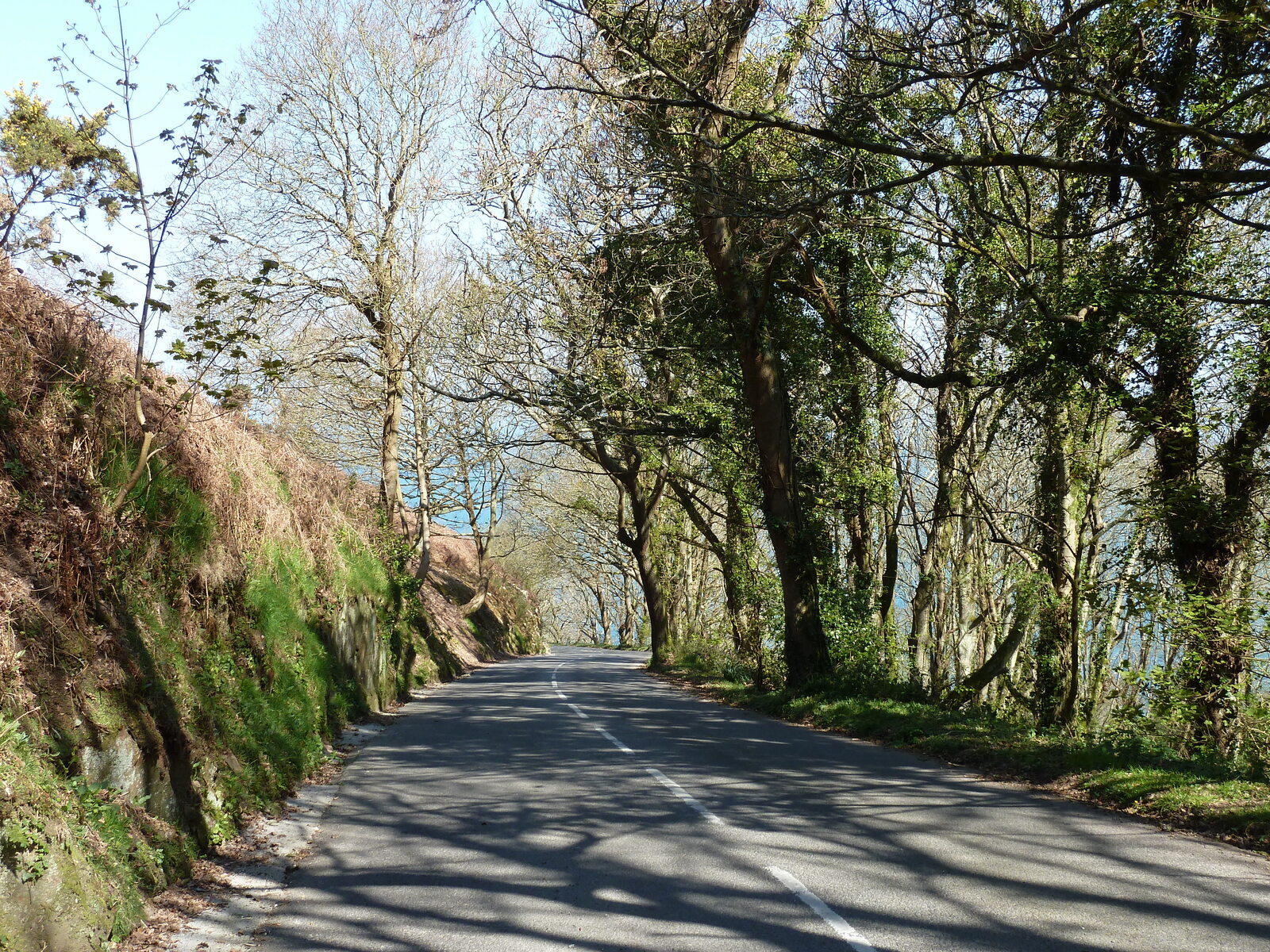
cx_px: 635
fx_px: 1468
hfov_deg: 46.8
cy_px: 476
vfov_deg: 36.0
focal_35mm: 40
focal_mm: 6.5
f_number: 4
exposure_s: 1/160
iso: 80
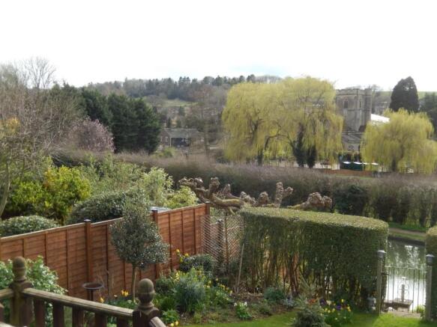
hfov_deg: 42.1
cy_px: 164
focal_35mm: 45
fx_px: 568
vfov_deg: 32.2
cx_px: 218
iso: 125
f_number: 4.3
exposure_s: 1/250
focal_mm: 8.1
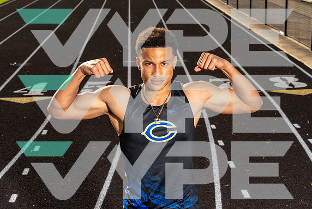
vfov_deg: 19.2
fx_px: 616
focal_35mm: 71
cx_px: 157
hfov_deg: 28.4
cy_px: 104
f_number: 10
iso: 160
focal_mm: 70
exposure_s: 1/250
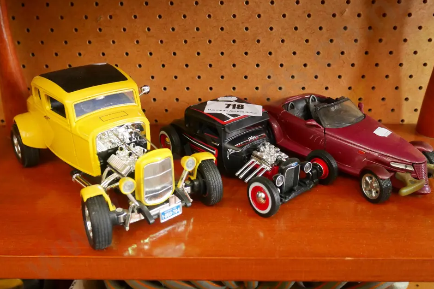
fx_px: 410
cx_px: 220
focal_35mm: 34
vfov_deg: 38.9
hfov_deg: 55.8
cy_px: 133
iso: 3200
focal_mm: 15
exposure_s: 1/50
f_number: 3.7
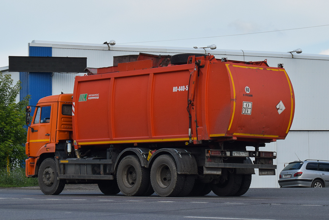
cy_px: 93
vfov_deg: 13.9
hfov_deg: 20.7
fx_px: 901
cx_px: 153
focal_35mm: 99
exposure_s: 1/1250
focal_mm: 55
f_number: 6.3
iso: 400
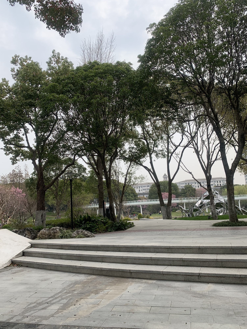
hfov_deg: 53.1
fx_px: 247
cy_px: 164
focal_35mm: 26
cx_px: 124
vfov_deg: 67.3
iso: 25
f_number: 1.8
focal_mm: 4.25
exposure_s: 1/981
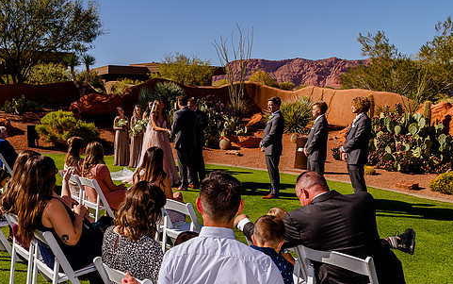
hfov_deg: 57.1
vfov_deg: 38.3
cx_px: 159
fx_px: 408
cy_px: 157
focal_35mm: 33
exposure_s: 1/320
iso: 125
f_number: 8
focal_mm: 24
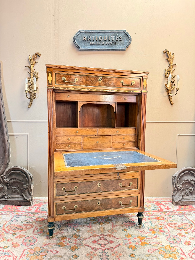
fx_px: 180
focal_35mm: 24
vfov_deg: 71.6
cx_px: 98
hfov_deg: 56.8
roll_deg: -0.6
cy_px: 130
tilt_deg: -3.6
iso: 320
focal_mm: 6.76
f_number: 1.78
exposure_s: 1/60
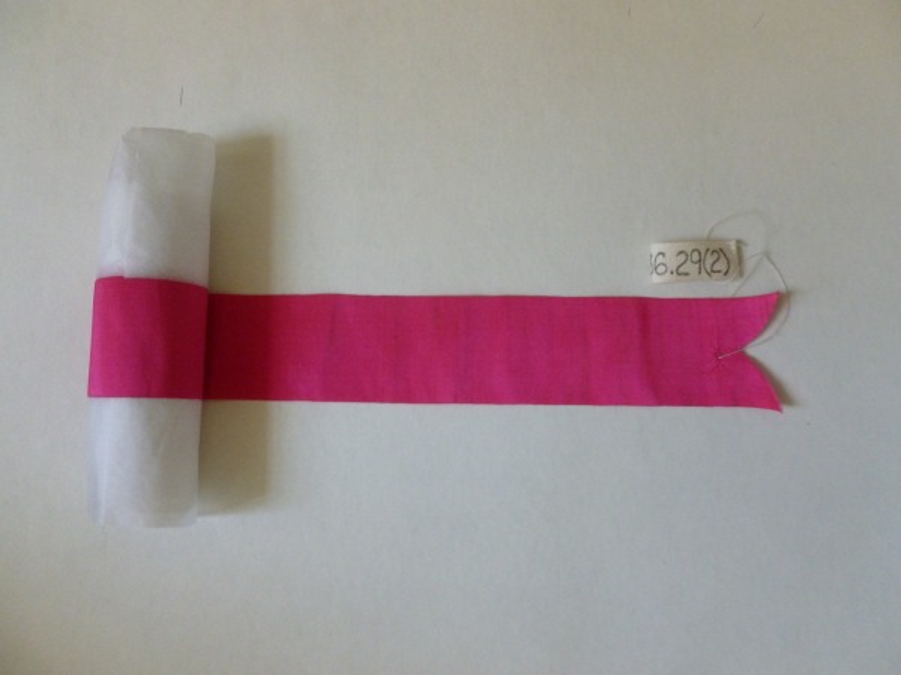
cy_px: 338
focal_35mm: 28
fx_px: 729
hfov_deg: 63.4
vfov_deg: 49.7
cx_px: 450
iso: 400
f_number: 3.3
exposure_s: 1/25
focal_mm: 5
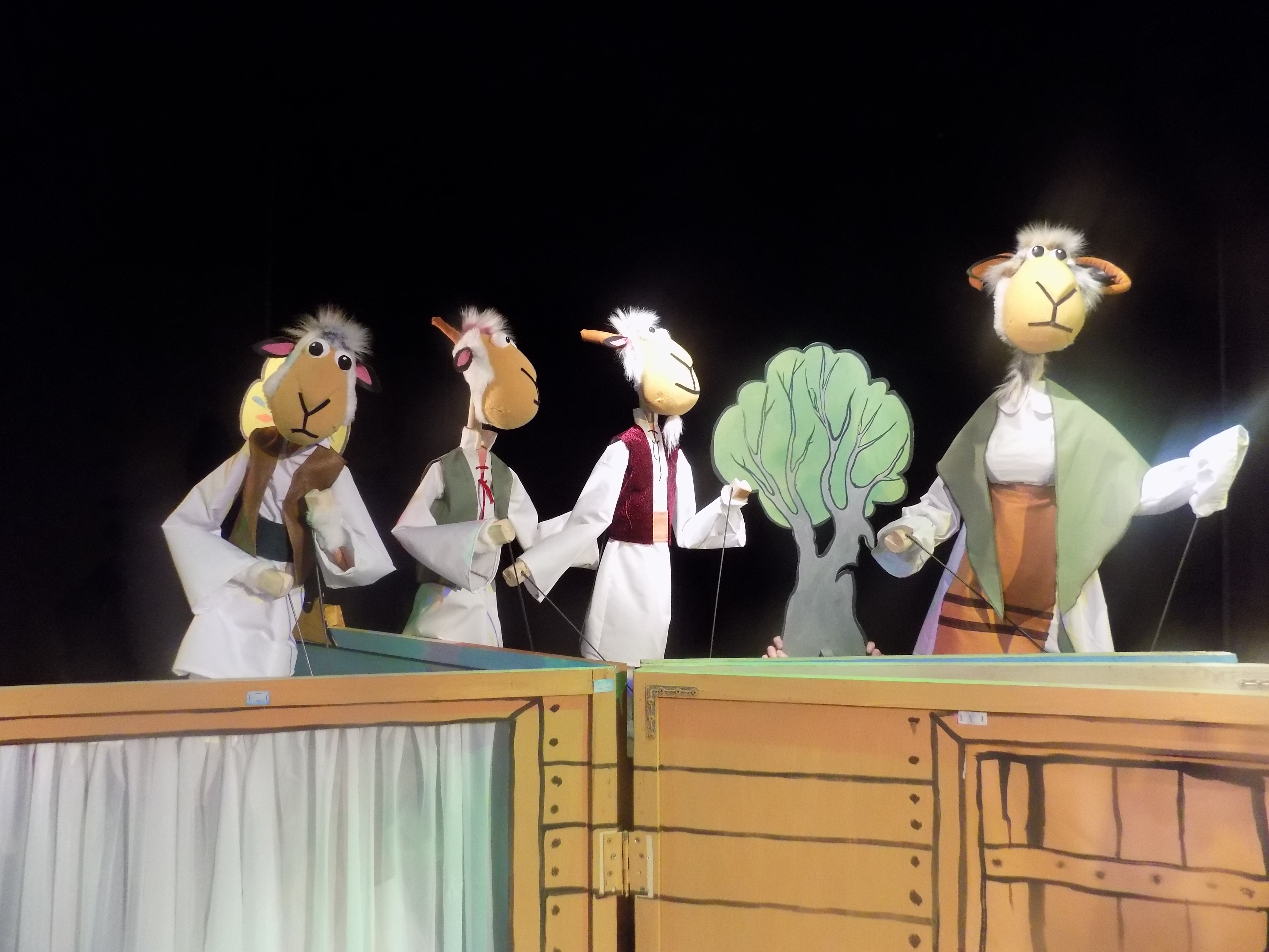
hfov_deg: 73.9
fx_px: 843
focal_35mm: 23
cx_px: 634
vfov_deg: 58.9
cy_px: 476
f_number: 3.1
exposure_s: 1/30
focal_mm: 4
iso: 360
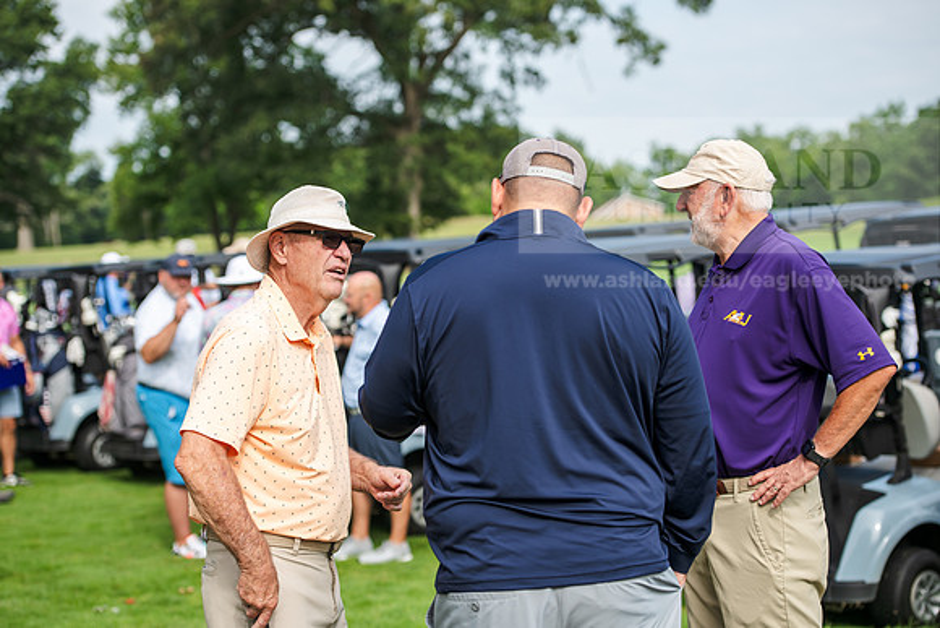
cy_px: 314
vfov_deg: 16.7
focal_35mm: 82
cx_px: 470
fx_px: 2142
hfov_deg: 24.8
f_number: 3.5
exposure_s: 1/640
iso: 100
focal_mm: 82
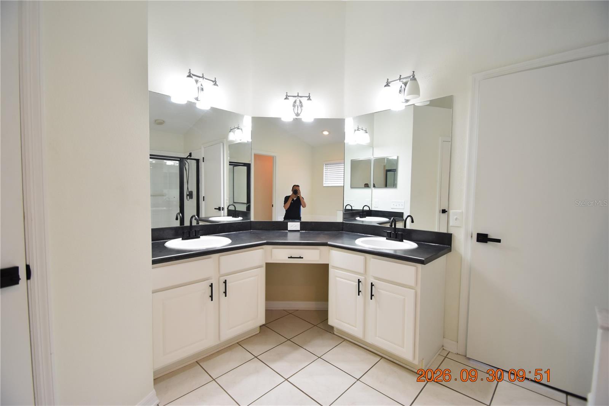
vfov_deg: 77.3
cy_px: 203
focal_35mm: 15
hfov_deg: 100.4
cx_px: 304
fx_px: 254
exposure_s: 1/60
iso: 560
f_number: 4
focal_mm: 10
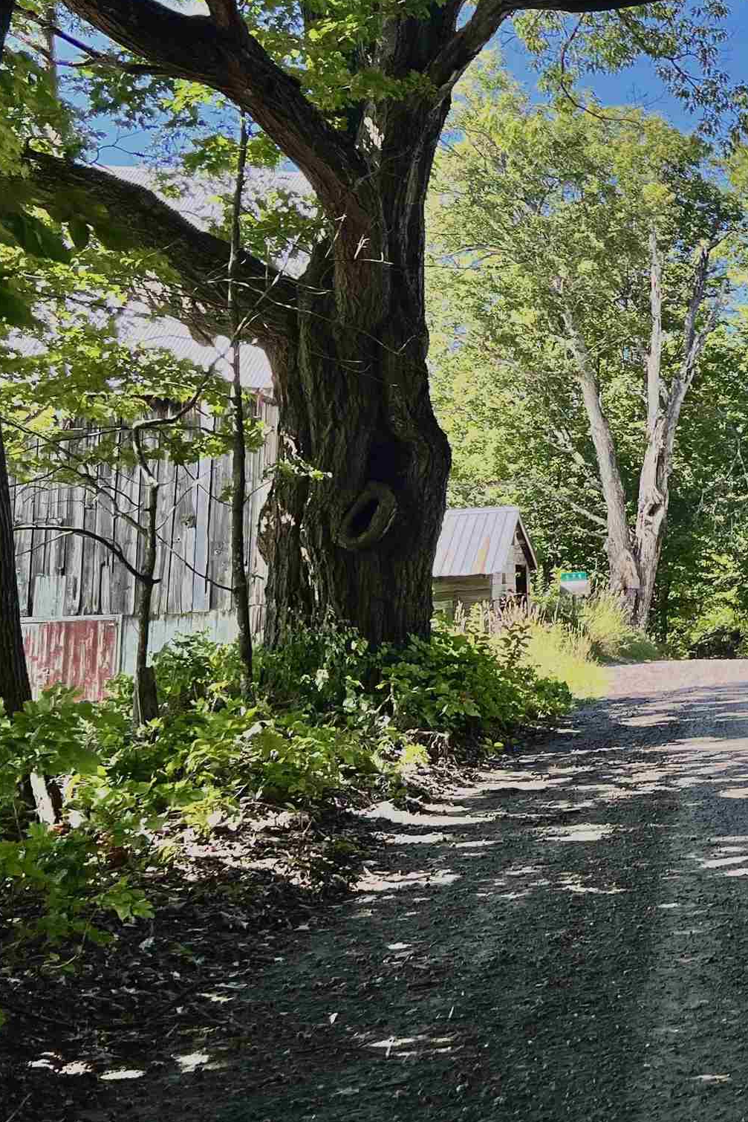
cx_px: 1001
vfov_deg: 35.6
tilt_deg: +7.7
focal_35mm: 55
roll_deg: -0.7
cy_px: 311
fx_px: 1714
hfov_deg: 21.9
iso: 50
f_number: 1.5
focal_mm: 5.7
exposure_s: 1/1344
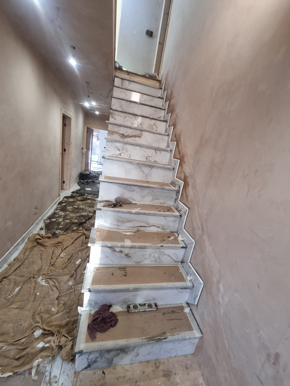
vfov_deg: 106.2
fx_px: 145
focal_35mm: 13
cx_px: 145
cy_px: 193
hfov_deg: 89.9
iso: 200
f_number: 2.2
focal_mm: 2.2
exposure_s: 1/50
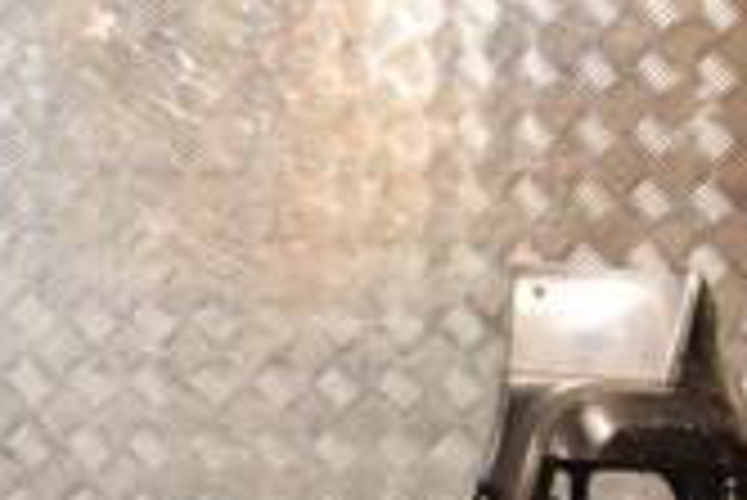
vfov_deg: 11.5
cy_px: 279
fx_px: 2471
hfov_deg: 16.7
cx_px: -63
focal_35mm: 119
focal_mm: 22
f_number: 7.1
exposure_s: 1/200
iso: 800
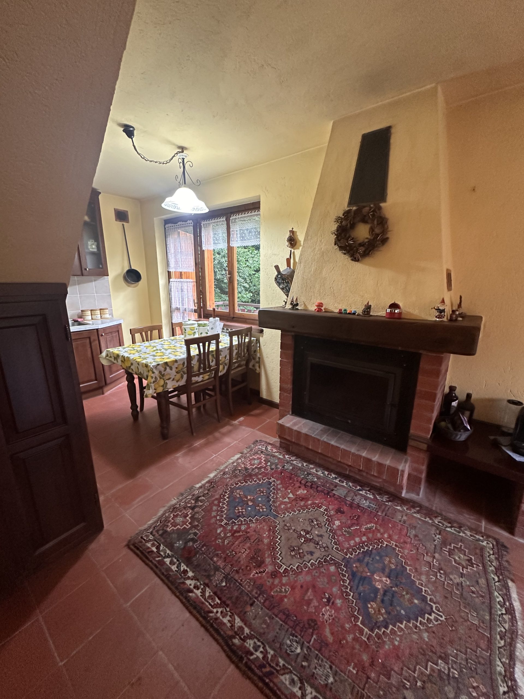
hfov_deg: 85.7
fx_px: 283
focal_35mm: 14
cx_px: 262
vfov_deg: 102.1
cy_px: 350
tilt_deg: -14.4
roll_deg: -0.6
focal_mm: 2.22
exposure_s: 1/50
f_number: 2.2
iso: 400
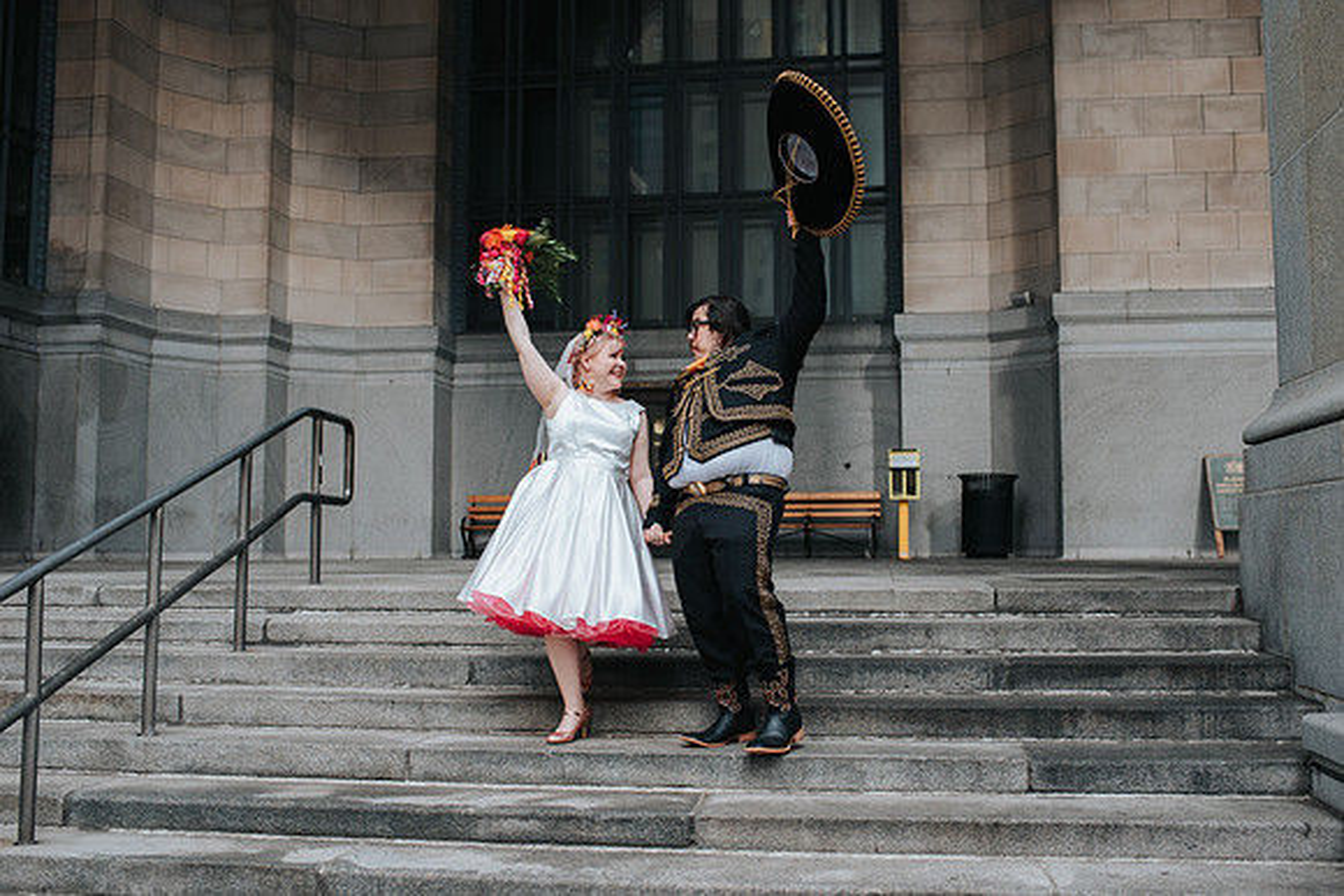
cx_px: 700
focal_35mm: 37
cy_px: 448
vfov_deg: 36.1
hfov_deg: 52.1
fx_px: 1375
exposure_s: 1/800
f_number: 3.5
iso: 360
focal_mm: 35
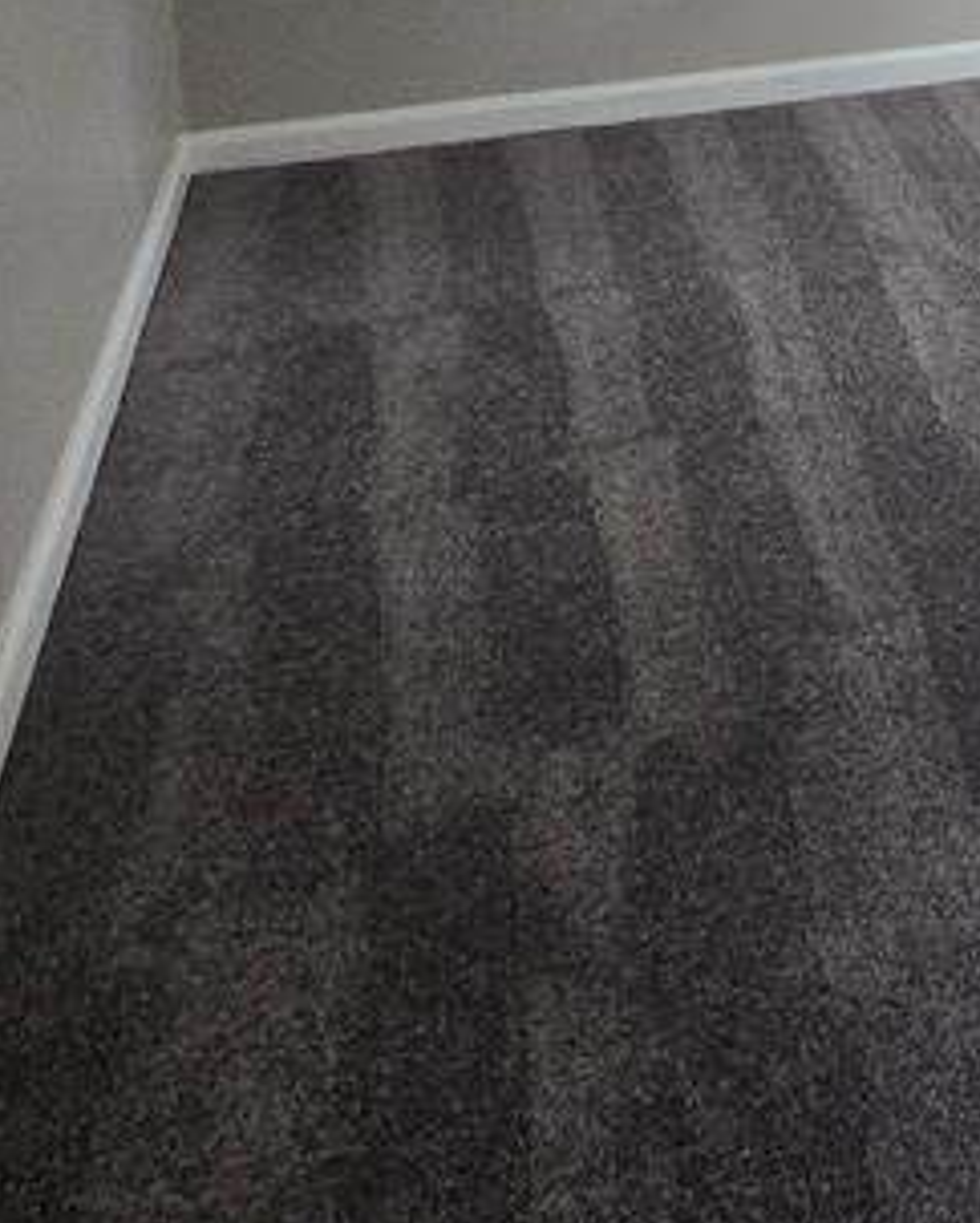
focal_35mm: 43
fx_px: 1557
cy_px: -215
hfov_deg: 27.6
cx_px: 1349
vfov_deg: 34.9
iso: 400
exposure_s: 1/60
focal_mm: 2.2
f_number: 2.2
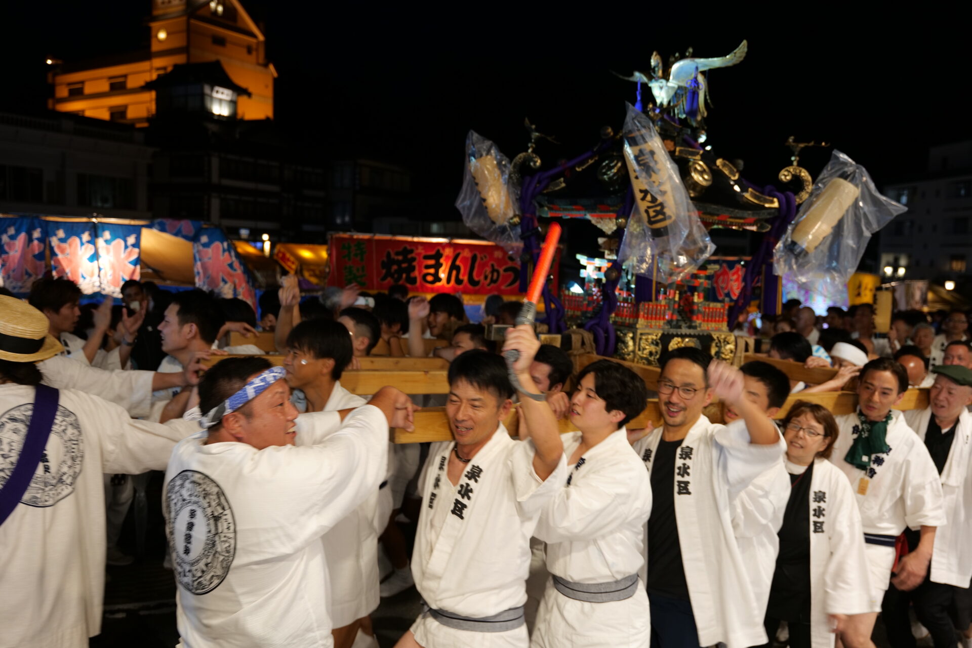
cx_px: 486
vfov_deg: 43.6
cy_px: 324
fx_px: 810
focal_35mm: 30
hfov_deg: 61.9
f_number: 2.8
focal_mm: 30
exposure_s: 1/60
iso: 800
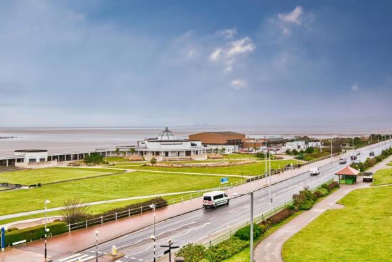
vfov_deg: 34.2
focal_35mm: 39
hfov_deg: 49.5
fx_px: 425
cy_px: 127
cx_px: 190
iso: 100
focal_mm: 35
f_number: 4.5
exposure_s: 1/60
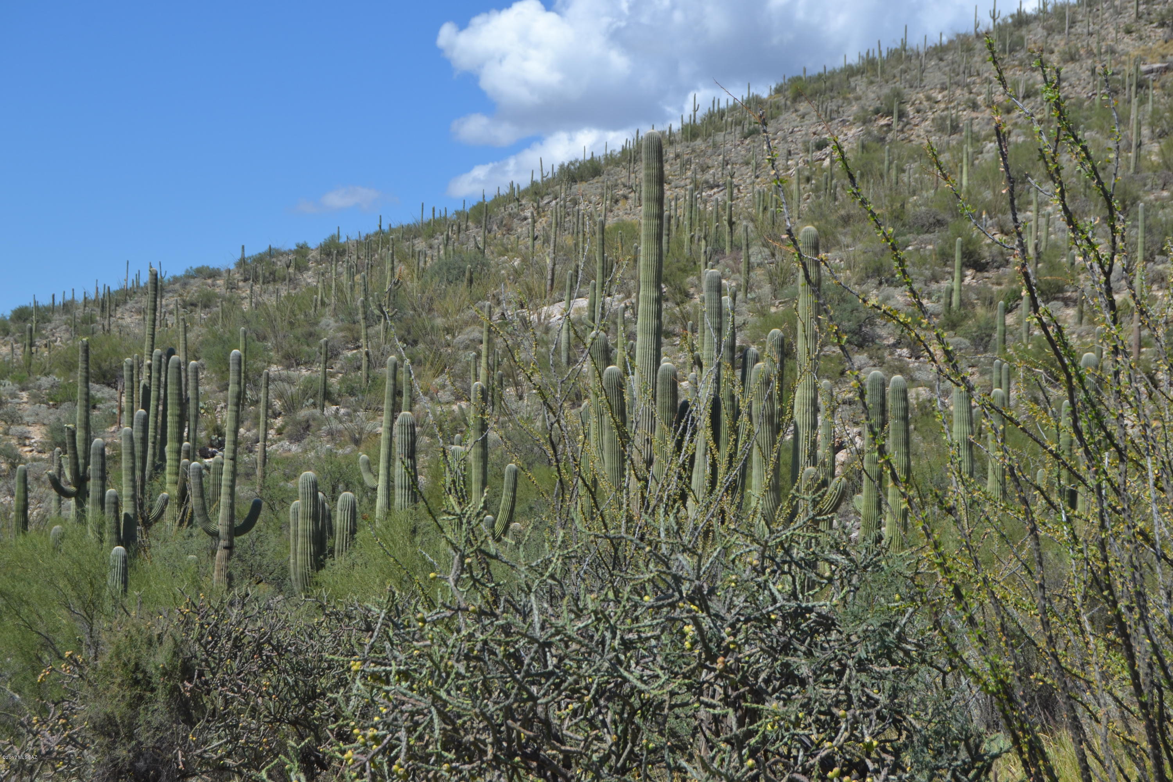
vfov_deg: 16.6
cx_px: 586
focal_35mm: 82
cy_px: 391
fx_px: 2688
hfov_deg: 24.6
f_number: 8
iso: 100
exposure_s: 1/250
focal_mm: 55
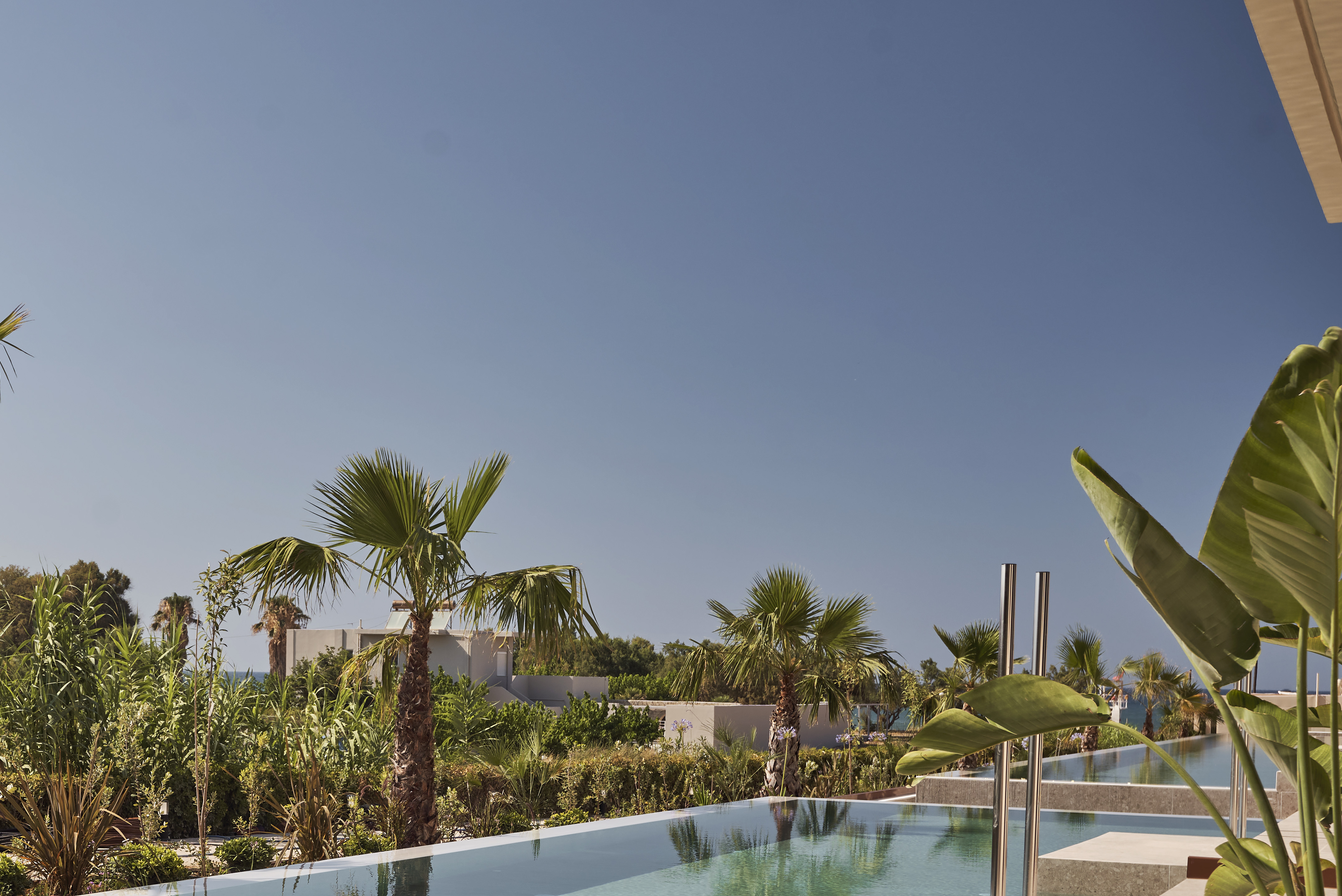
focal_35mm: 56
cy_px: 734
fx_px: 2088
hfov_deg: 34.5
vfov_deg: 23.8
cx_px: 267
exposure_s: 1/160
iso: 100
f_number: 7.1
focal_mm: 31
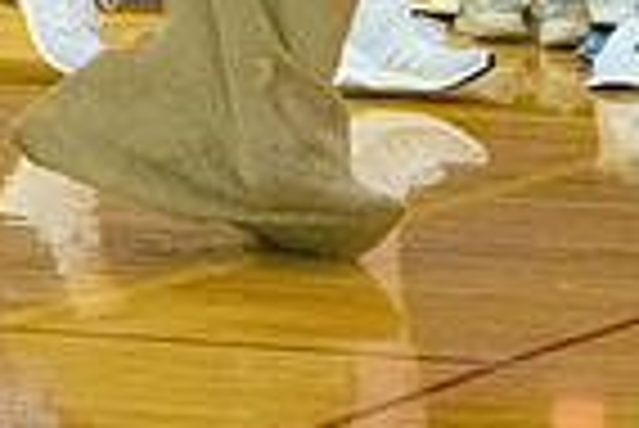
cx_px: 252
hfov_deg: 4.2
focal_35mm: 491
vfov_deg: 2.8
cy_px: -286
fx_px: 8724
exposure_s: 1/640
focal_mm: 120
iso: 6400
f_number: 4.5
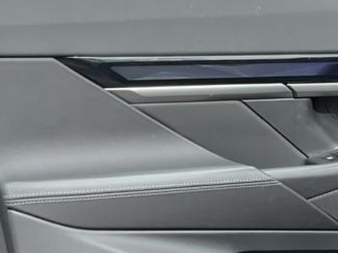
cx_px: 324
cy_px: 206
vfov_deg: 16.1
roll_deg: +1.5
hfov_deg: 20.9
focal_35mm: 91
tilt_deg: -7.7
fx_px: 889
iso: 16
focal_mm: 3
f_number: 1.8
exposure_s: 1/446
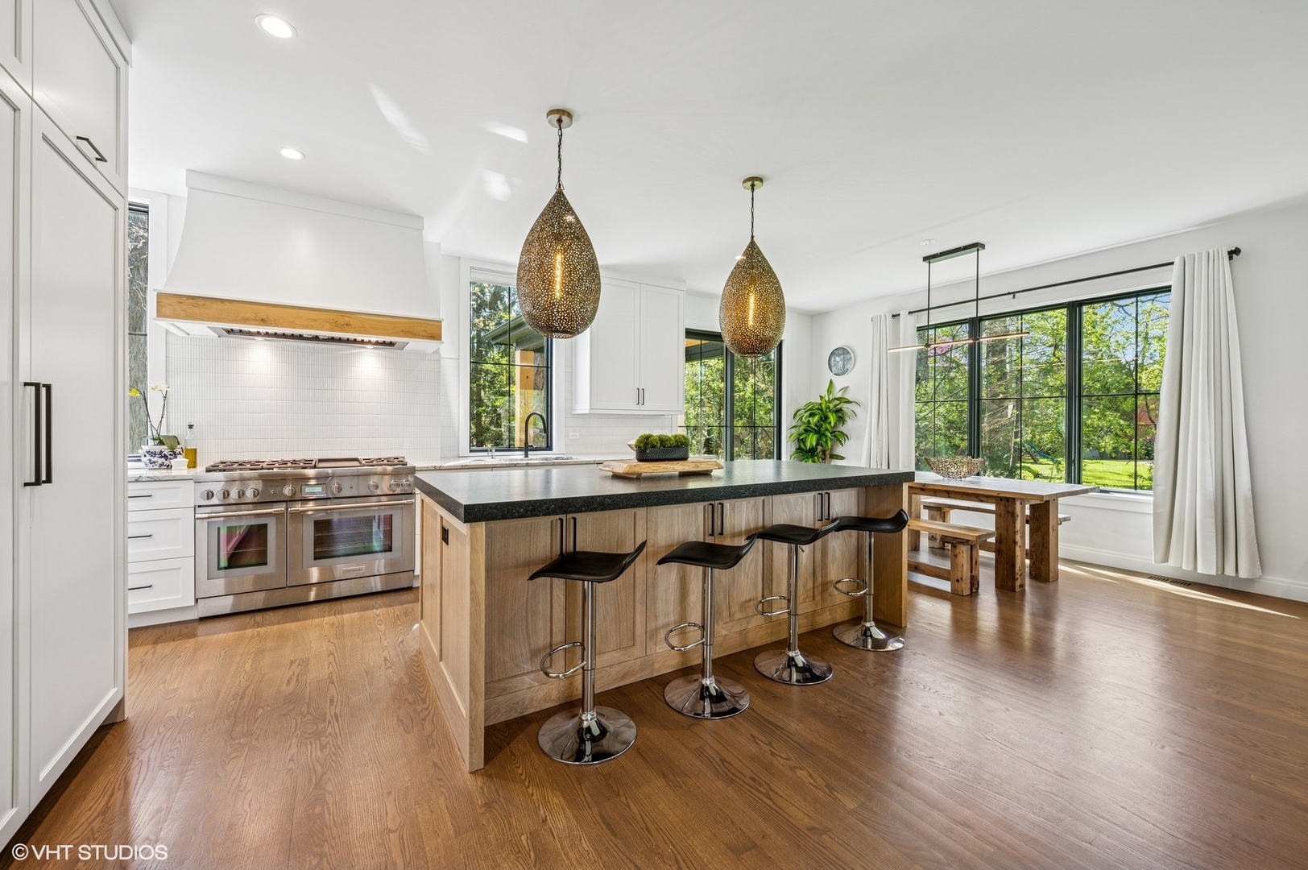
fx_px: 508
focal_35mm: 14
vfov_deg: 81.1
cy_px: 435
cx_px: 654
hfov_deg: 104.3
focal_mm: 14
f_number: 10
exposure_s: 1/6
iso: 100
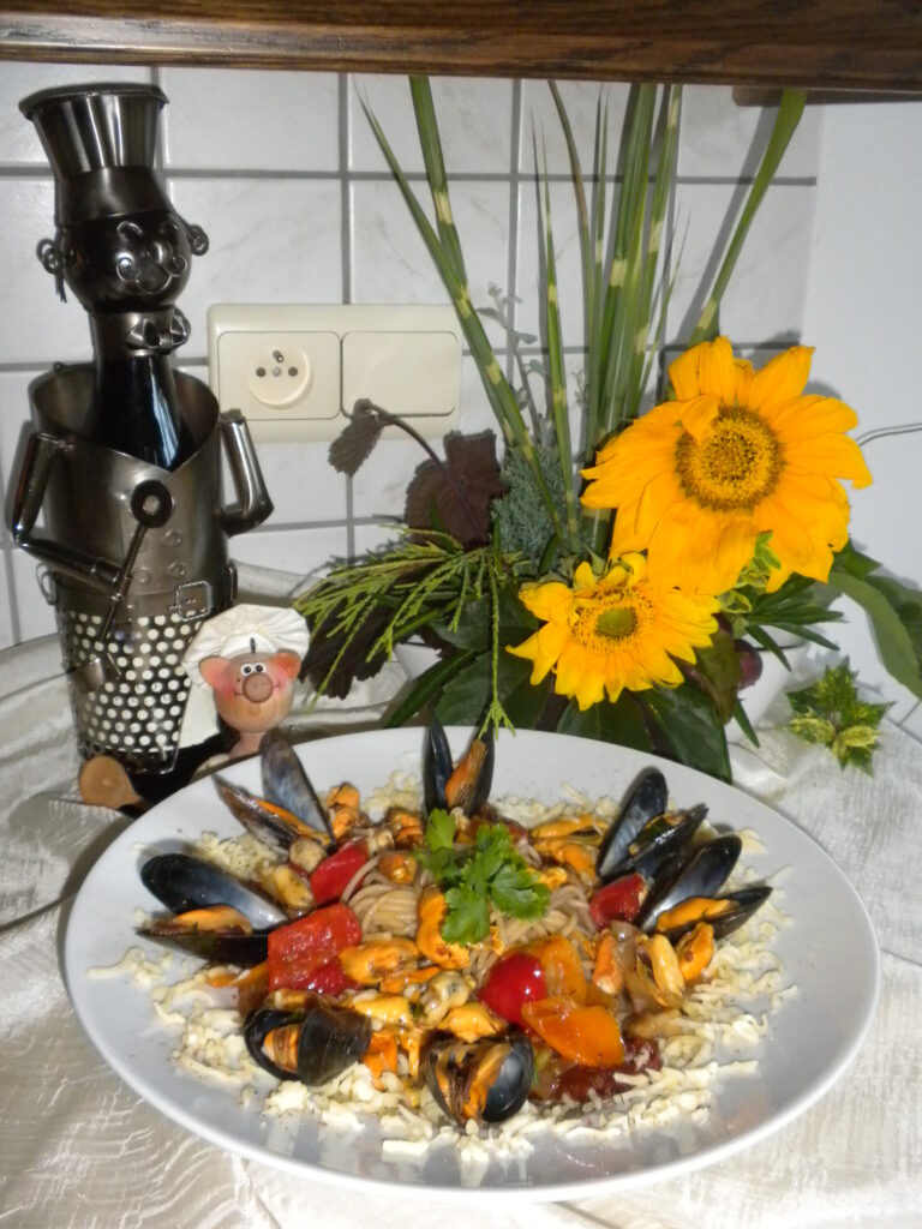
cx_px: 461
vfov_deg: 50.1
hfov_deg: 38.7
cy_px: 614
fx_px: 1314
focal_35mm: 37
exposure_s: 1/30
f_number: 3.5
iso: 400
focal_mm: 6.6
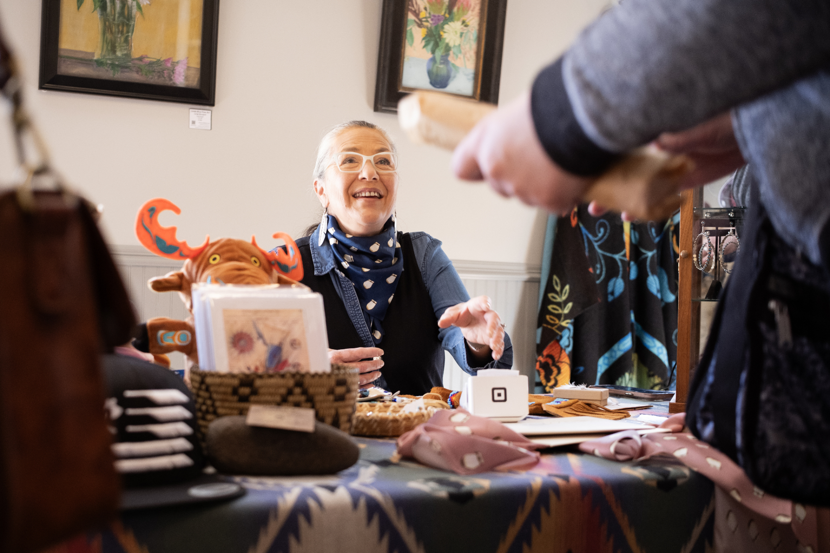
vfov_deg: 37.9
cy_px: 276
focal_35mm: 35
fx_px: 807
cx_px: 415
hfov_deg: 54.4
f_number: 2.5
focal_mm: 23
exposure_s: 1/180
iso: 1250
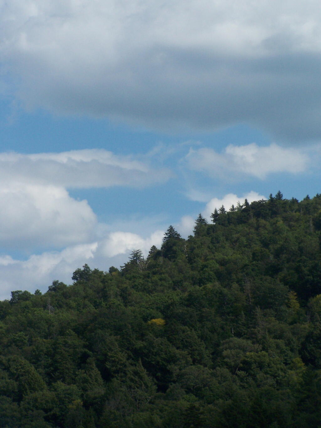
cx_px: 160
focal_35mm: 169
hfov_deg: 8.8
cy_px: 214
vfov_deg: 11.7
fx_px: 2089
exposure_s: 1/1600
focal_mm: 28
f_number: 6.3
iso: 200
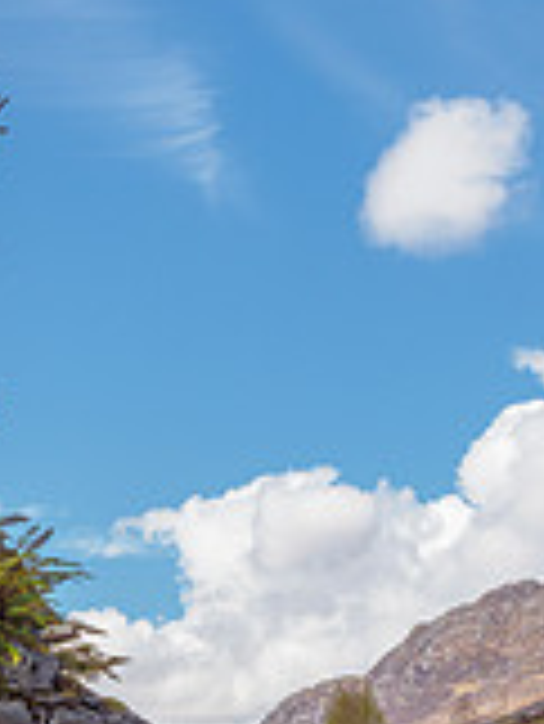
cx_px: -88
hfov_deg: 15.1
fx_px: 1988
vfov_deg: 19.7
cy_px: 809
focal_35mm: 95
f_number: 7.1
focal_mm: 17
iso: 200
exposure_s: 1/160
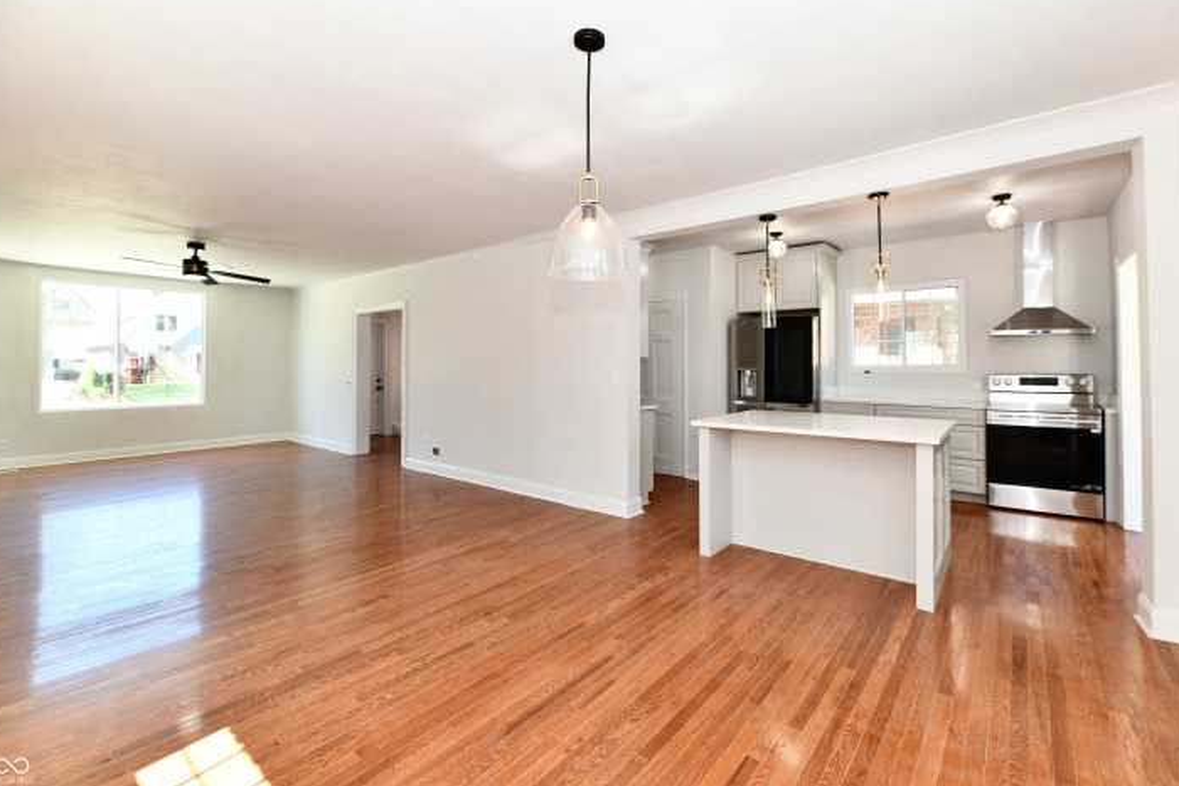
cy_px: 374
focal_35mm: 15
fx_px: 491
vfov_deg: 77.3
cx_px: 606
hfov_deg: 100.4
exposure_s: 1/100
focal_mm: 14
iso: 640
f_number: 6.3
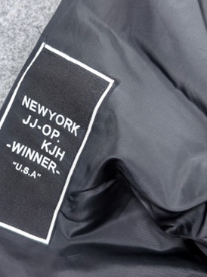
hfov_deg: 33.6
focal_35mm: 42
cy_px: 113
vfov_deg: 44.6
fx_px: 335
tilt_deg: -59.8
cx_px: 50
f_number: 1.78
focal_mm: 6.76
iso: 160
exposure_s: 1/100
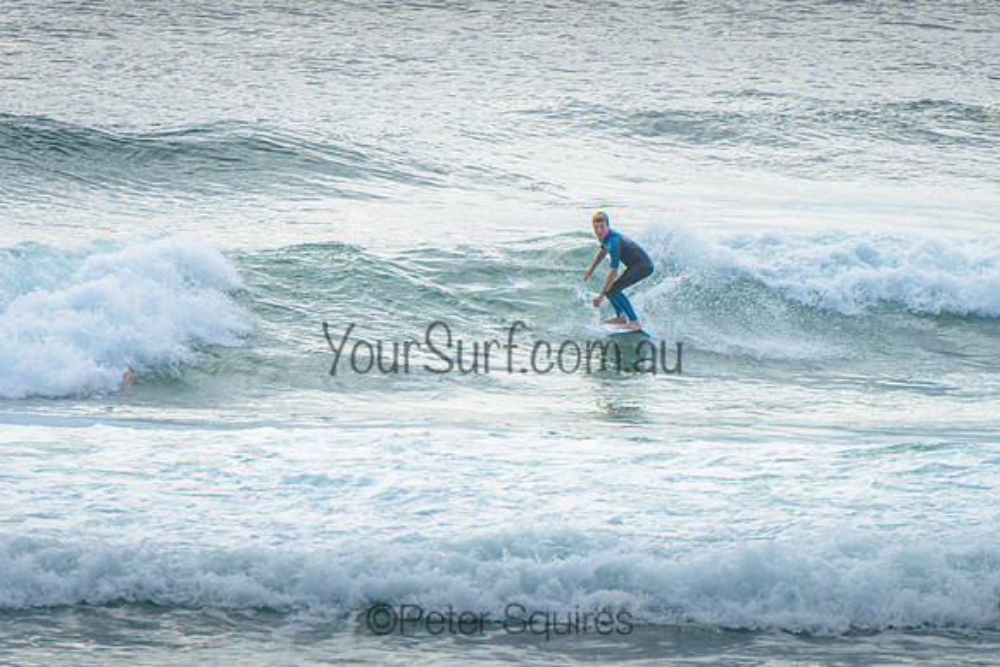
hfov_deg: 4.2
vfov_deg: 2.8
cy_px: 313
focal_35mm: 490
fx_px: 13626
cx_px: 613
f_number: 10
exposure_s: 1/1600
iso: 400
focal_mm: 400
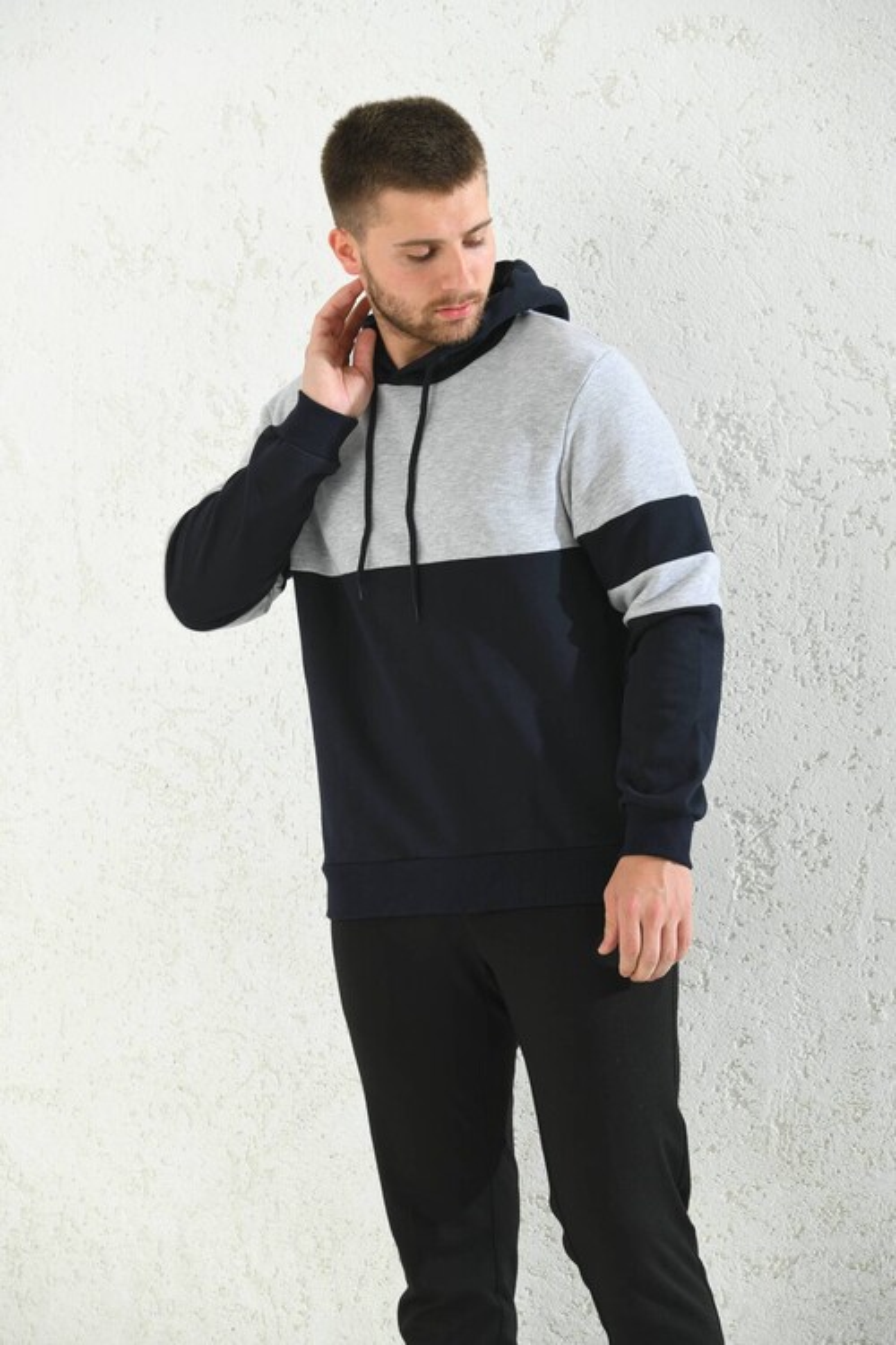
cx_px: 448
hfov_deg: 8.9
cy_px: 672
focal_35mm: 155
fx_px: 5786
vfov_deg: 13.2
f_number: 7.1
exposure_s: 1/160
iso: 125
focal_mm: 155
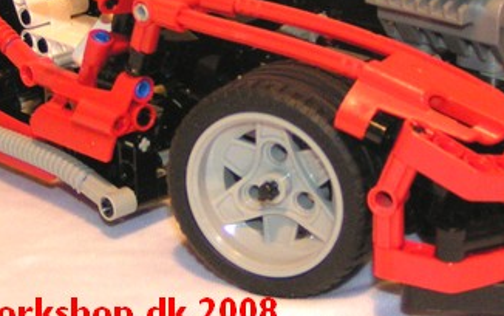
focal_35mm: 79
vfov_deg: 16.3
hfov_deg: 26.1
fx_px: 1085
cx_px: 271
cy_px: 29
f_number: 2.8
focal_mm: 5.8
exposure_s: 1/40
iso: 200
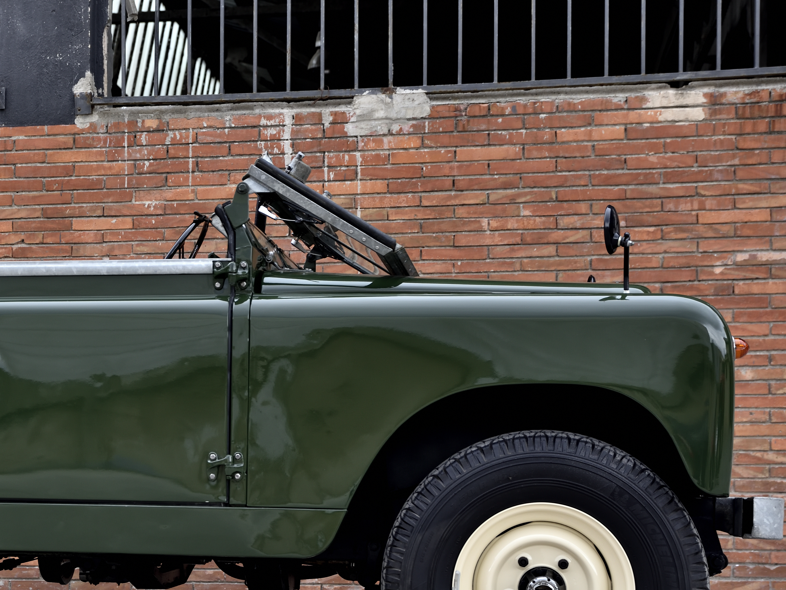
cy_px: 420
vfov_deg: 18.6
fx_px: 1794
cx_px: 104
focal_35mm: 79
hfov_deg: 24.1
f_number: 4
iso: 320
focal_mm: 45
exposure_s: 1/160
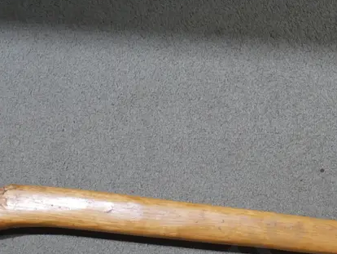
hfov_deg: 21.8
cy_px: 249
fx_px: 867
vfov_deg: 16.3
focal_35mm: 89
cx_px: 257
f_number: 4
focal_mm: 18
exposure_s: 1/60
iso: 500
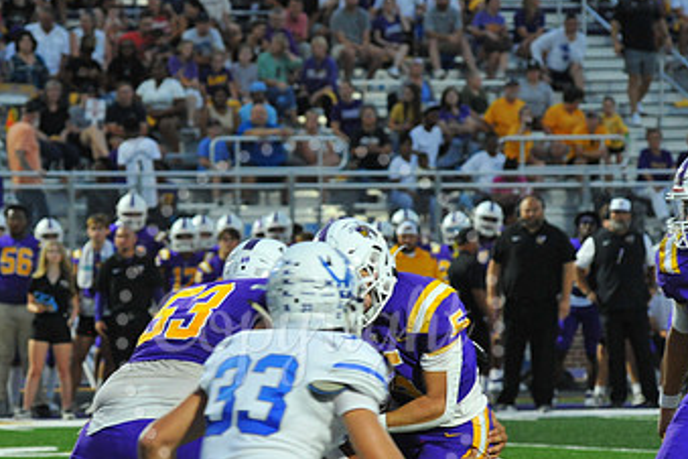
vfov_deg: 4.0
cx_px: 311
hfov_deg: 6.0
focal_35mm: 342
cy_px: 331
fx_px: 6535
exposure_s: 1/320
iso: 3200
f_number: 7.1
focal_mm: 200
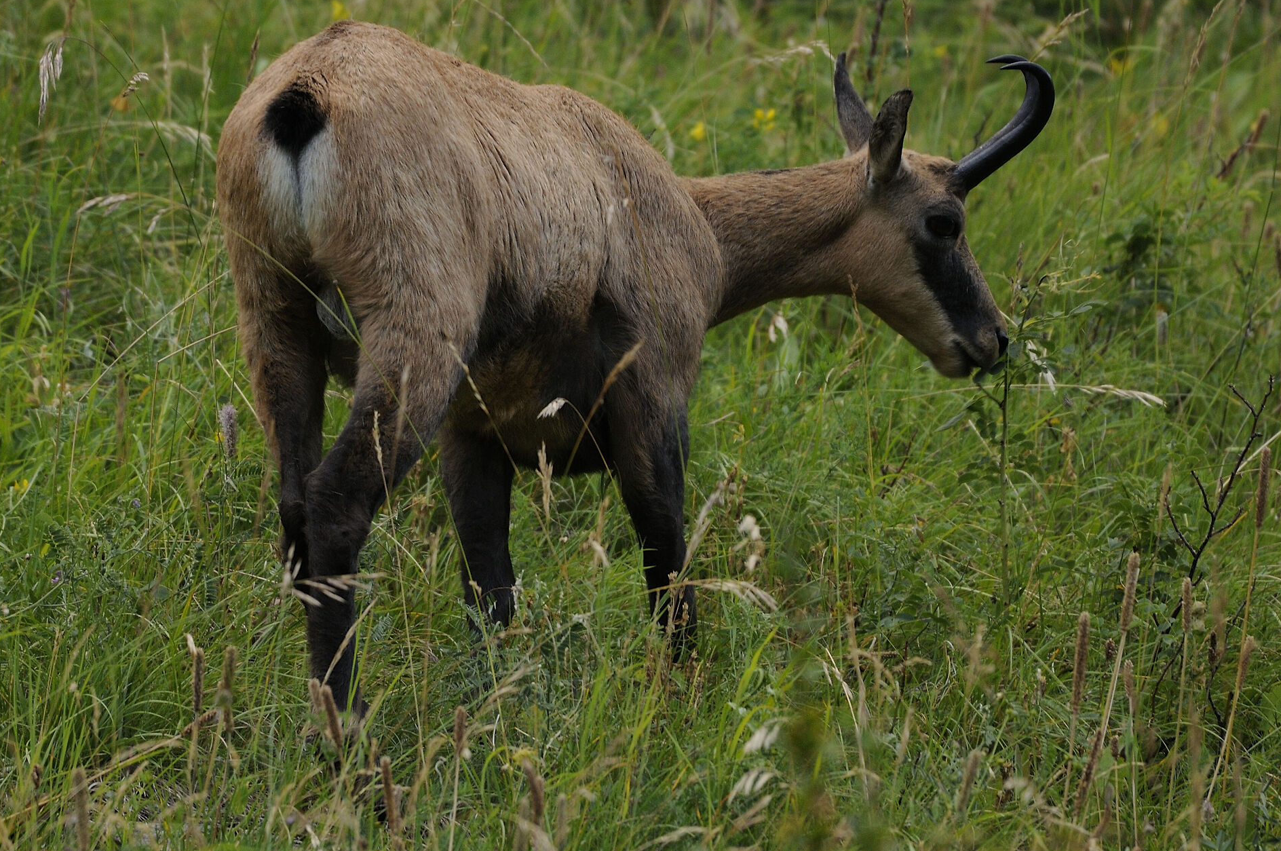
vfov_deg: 1.6
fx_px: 31169
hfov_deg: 2.4
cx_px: 493
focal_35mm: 877
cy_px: 375
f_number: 5.6
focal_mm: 460
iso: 400
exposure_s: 1/80
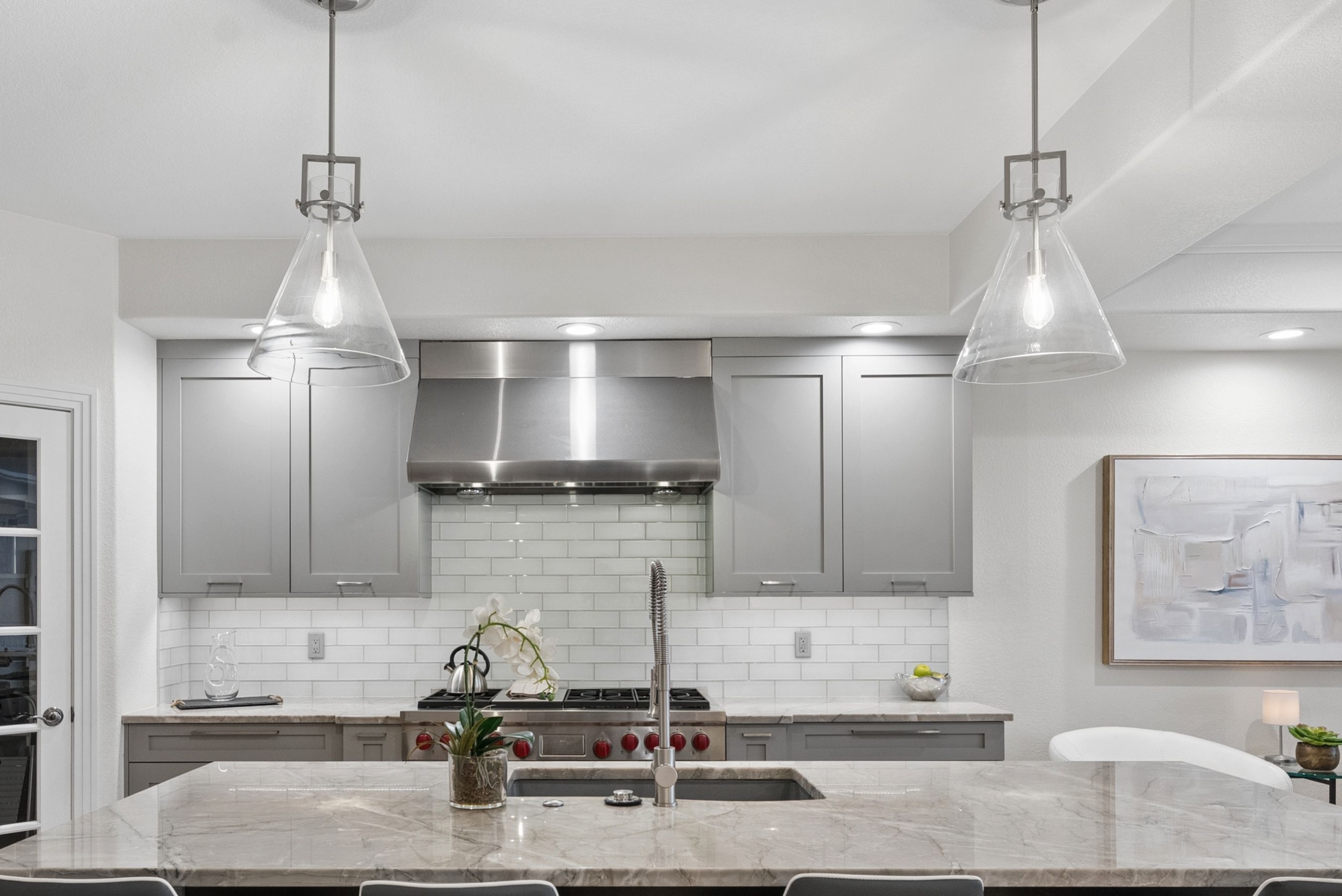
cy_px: 609
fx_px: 1044
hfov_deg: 65.2
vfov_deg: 45.6
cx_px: 581
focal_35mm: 28
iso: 1000
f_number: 8
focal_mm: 18
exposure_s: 1/30
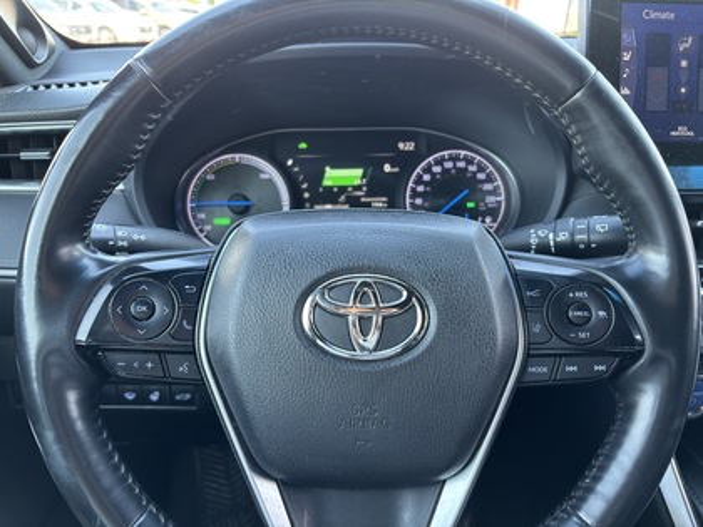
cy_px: 264
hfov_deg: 67.3
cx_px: 352
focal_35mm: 26
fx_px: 528
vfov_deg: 53.1
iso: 125
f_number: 1.6
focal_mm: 5.96
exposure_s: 1/76
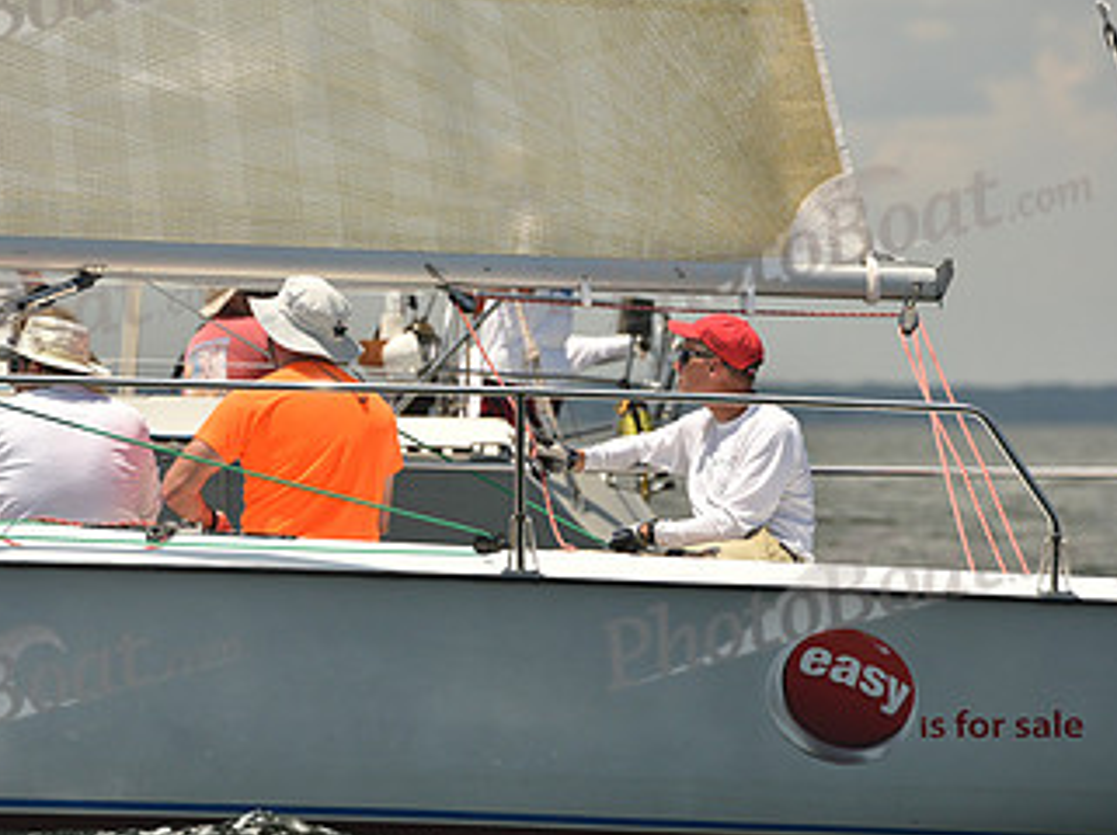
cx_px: 425
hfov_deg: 5.7
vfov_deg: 4.3
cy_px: 468
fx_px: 11217
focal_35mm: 348
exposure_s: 1/1250
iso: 320
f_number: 5.6
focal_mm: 200
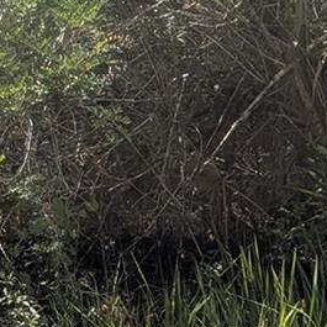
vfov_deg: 13.4
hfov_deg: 12.9
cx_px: -164
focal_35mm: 128
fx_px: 1368
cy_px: -33
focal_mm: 6.9
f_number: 1.68
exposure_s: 1/9346
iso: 20
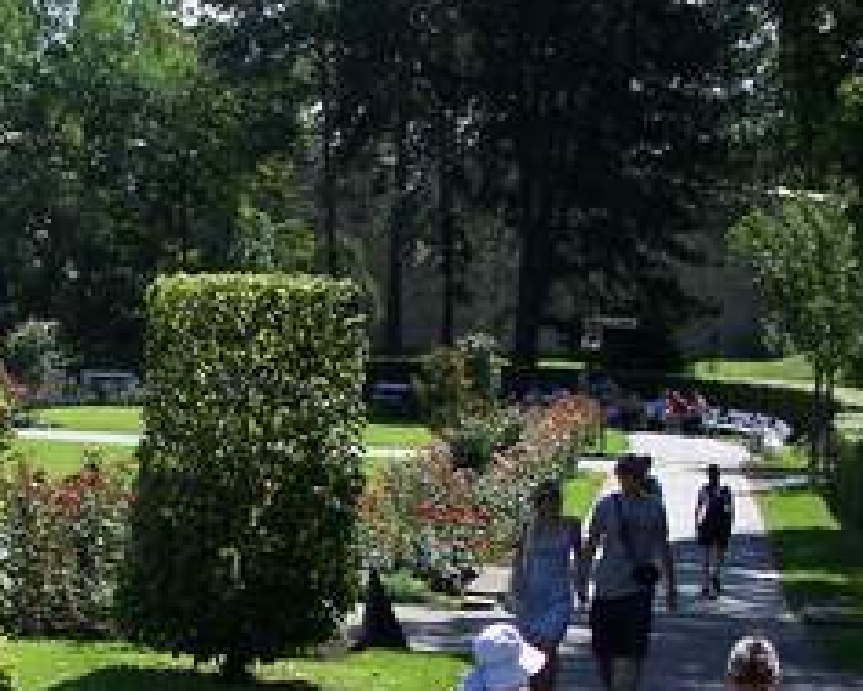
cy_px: 559
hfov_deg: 16.4
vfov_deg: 13.5
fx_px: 2913
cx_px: -37
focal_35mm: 114
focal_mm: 9.1
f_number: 3.2
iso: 64
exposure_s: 1/640
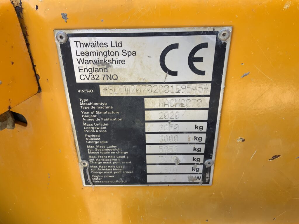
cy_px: 112
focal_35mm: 29
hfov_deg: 61.7
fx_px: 250
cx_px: 150
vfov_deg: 48.2
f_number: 1.8
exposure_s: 1/181
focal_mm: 3
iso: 16
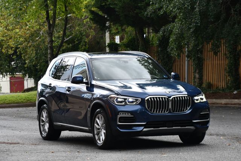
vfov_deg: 9.9
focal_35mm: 138
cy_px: 80
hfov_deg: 14.9
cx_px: 120
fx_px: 923
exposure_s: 1/250
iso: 280
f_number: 5.6
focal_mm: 92
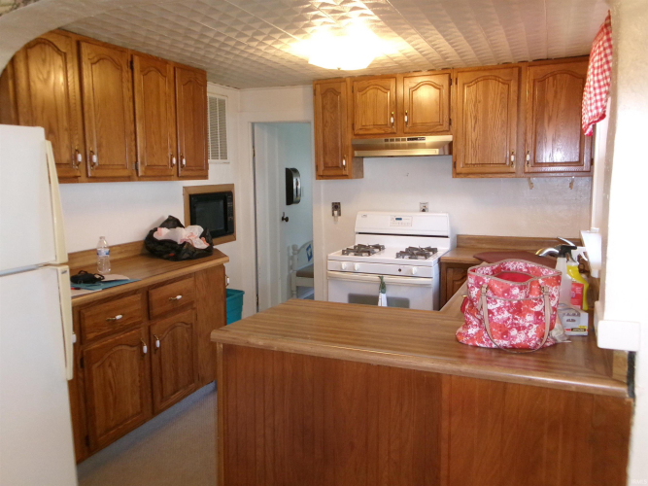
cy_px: 243
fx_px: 524
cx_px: 324
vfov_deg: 49.7
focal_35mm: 28
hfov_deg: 63.5
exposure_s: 1/34
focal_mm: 5.1
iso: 400
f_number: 3.9
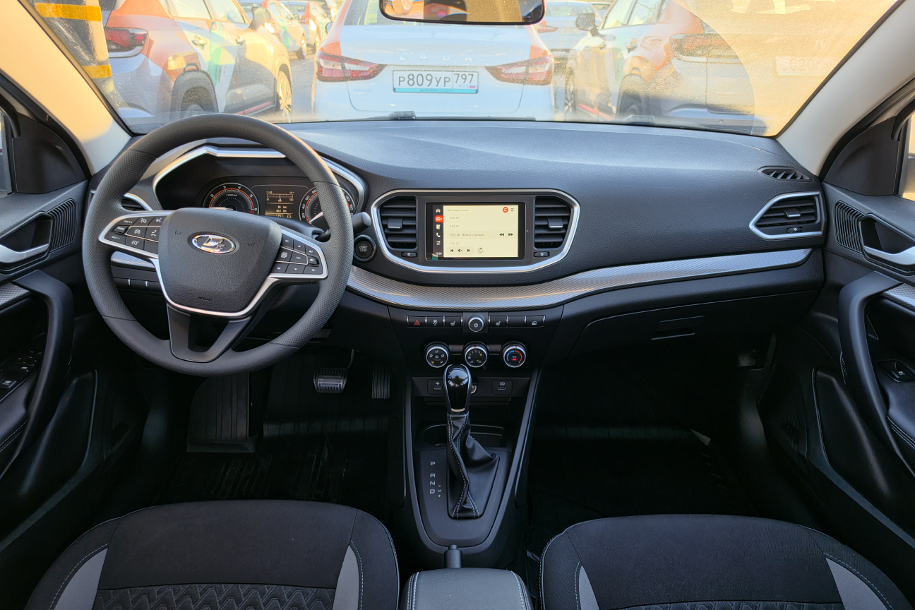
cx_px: 457
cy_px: 303
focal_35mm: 24
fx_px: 610
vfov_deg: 53.1
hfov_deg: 73.7
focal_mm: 6.5
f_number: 1.4
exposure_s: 1/100
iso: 16
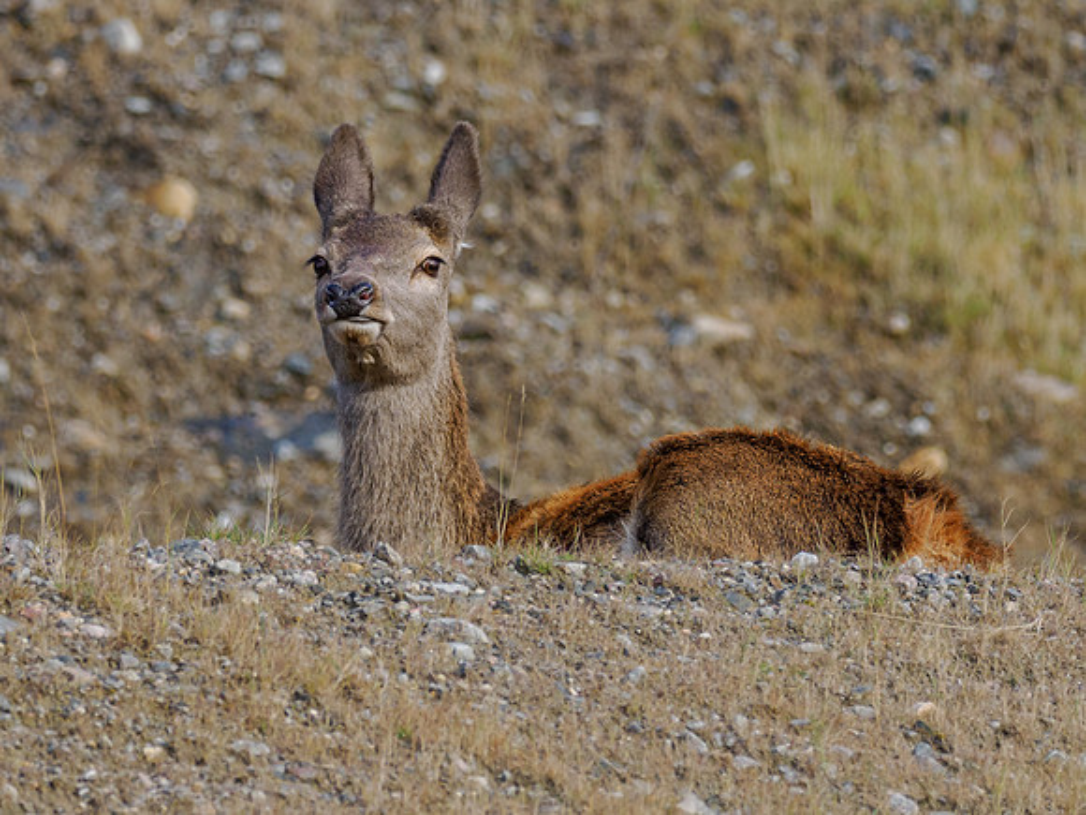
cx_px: 438
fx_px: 34559
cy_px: 425
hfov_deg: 1.8
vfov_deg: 1.4
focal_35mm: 1102
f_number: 4
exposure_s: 1/1250
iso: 500
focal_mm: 300
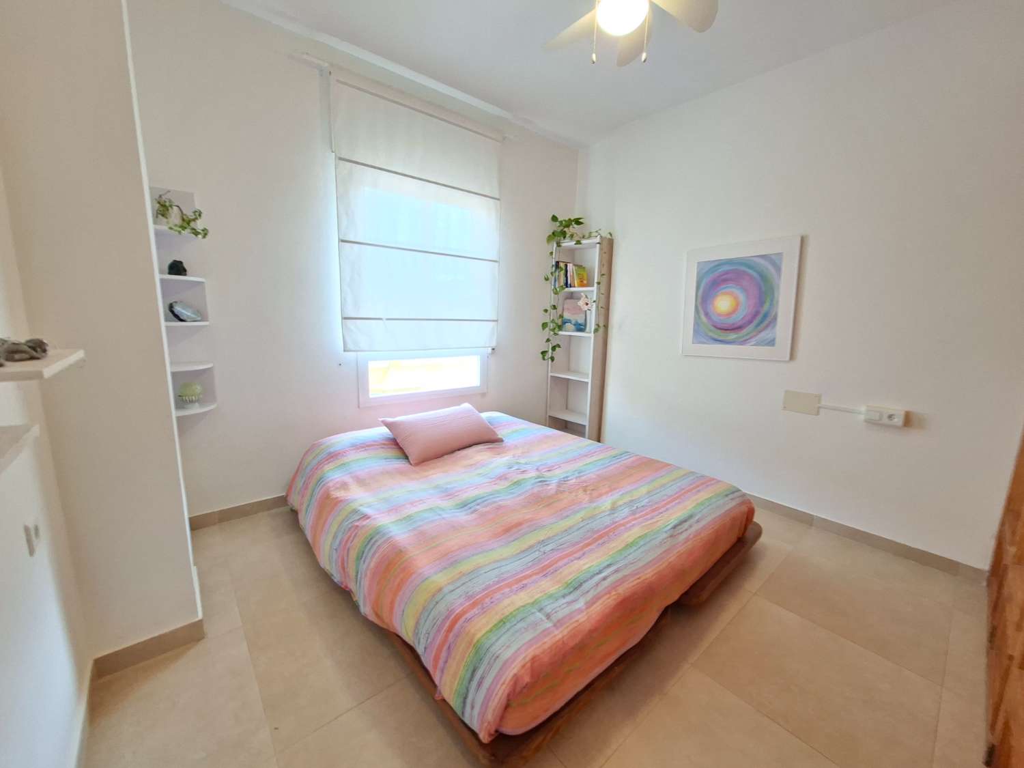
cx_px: 512
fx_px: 385
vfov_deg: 89.9
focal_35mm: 13
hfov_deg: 106.2
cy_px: 384
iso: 200
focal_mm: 1.74
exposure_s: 1/24
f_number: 2.2
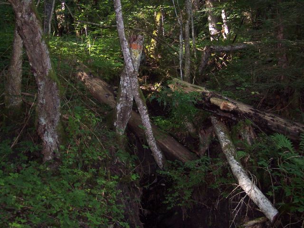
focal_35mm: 39
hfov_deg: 47.9
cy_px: 114
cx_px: 152
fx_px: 343
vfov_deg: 36.8
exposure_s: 1/60
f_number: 2.8
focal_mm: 8
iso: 140
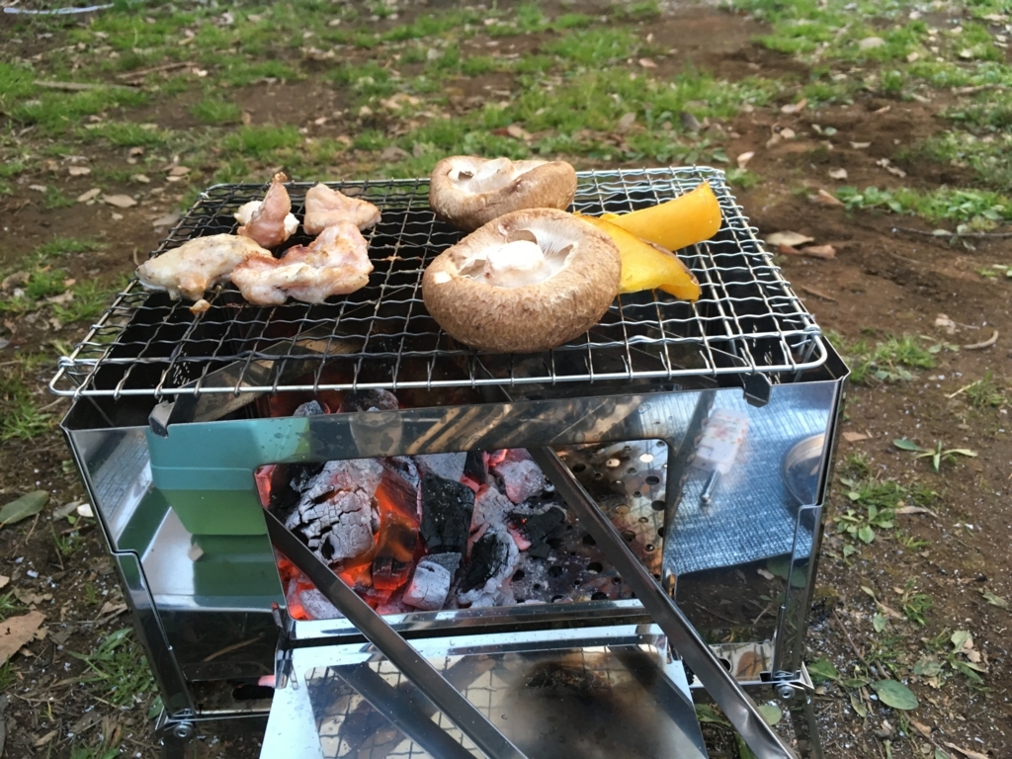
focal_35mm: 29
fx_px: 848
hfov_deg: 61.7
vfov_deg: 48.2
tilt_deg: -29.7
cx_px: 506
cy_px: 380
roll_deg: +1.2
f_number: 2.2
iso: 80
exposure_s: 1/30
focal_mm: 4.15
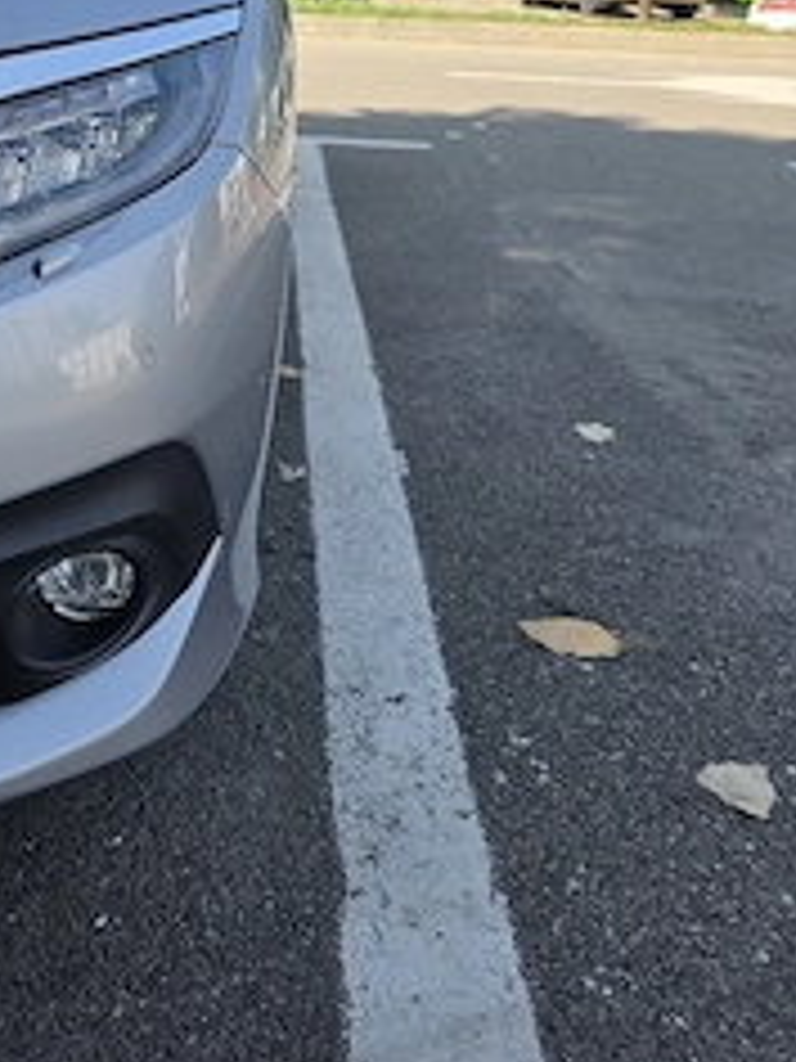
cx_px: 220
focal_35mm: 39
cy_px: 220
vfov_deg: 45.6
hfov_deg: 36.1
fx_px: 1196
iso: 80
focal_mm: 6.3
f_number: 1.7
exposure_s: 1/2500
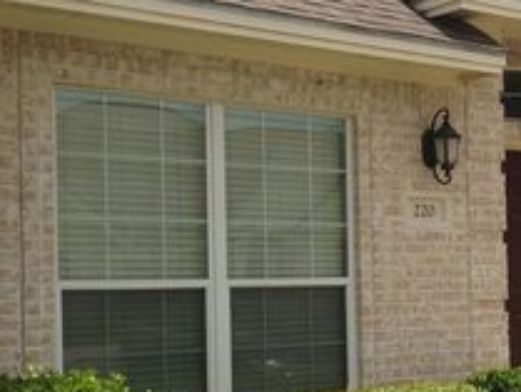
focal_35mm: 79
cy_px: 258
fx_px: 1190
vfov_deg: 18.6
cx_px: 558
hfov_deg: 23.3
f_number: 2.4
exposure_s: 1/2008
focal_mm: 4.12
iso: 50
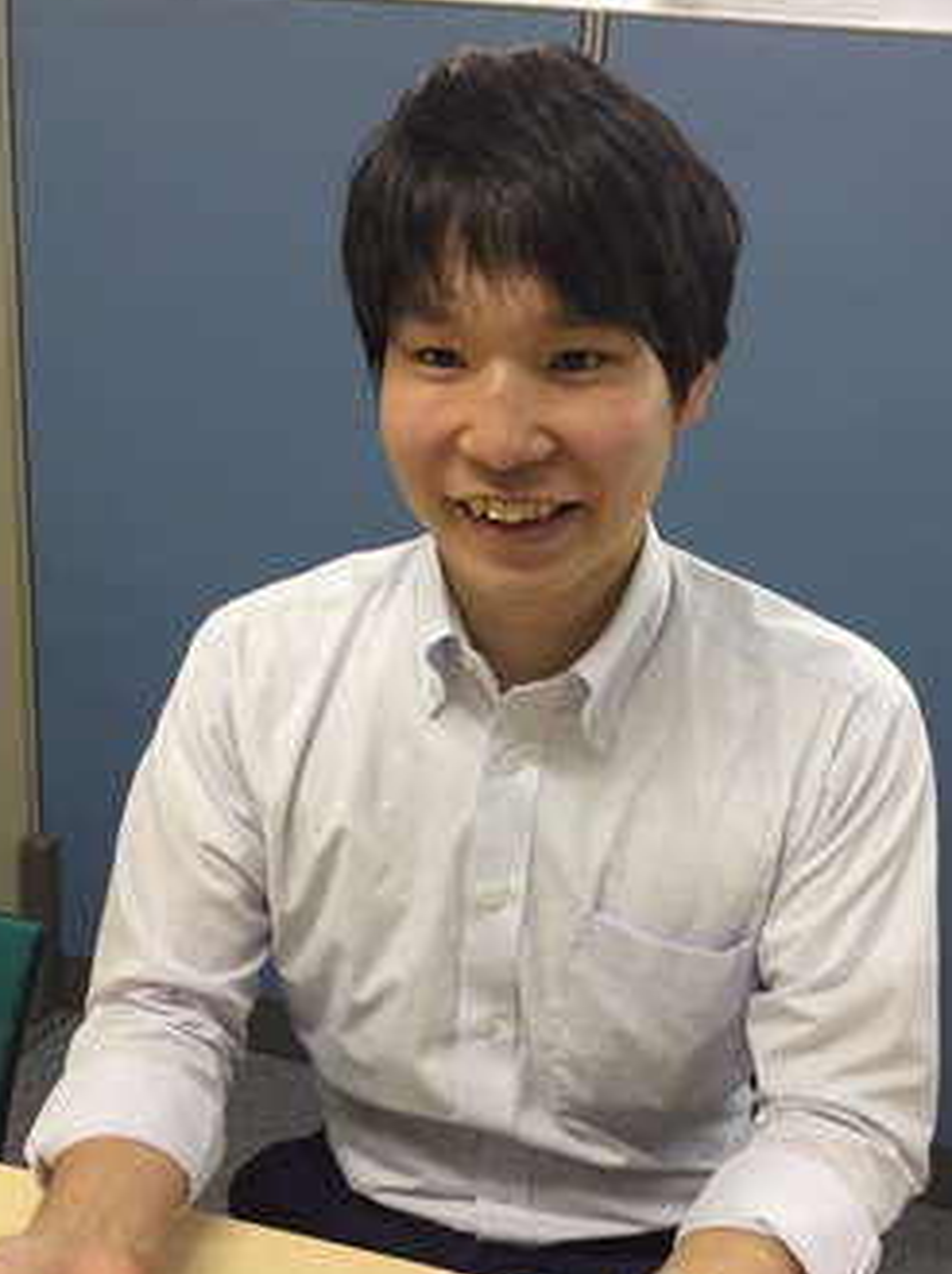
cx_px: 573
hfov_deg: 39.4
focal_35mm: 36
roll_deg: -3.0
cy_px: 755
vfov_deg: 51.1
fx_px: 1323
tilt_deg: -19.4
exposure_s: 1/30
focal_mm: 4.15
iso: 100
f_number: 2.2
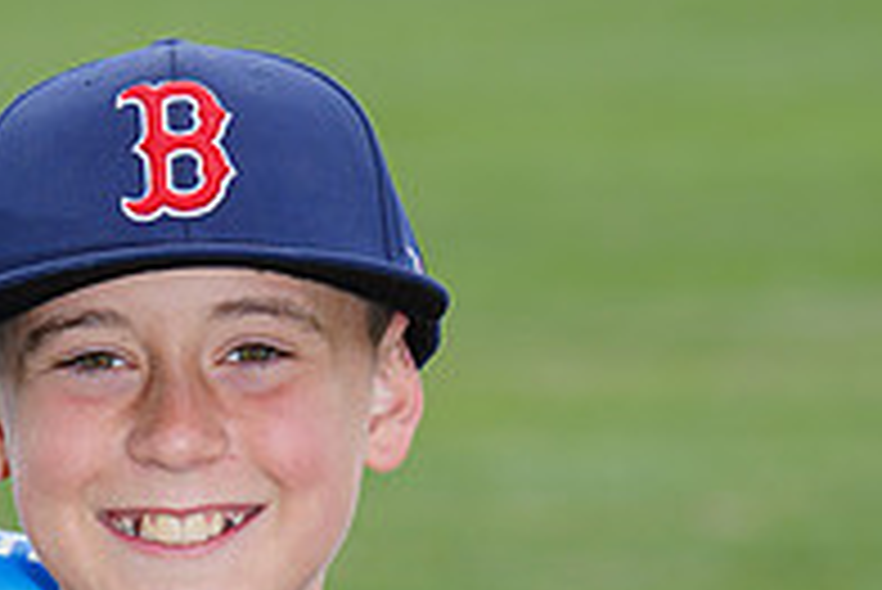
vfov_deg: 2.4
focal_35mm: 573
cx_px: 144
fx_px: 14048
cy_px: 714
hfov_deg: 3.6
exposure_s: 1/250
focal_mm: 194
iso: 200
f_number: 8
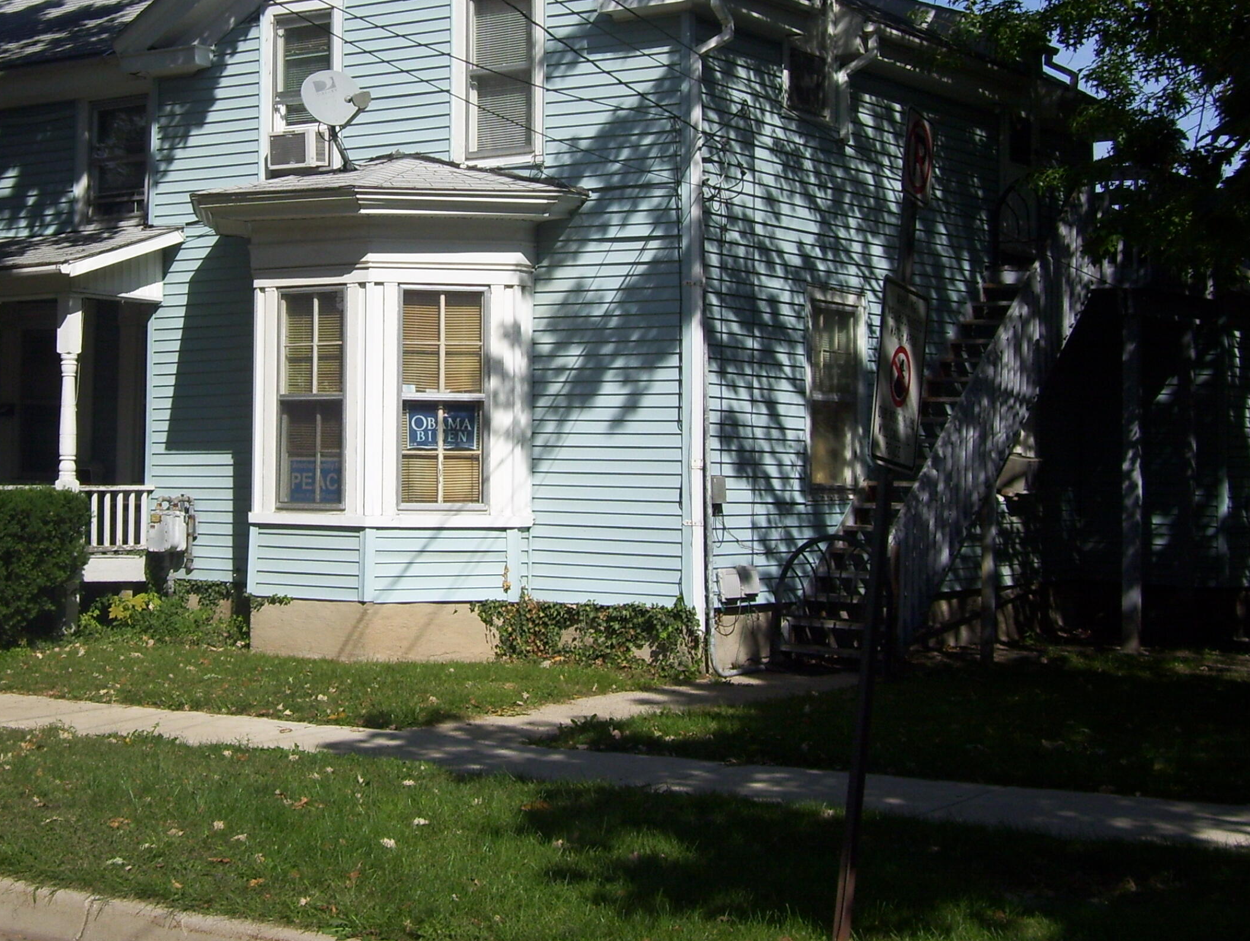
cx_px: 398
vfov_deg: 22.9
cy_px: 363
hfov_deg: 30.0
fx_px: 2314
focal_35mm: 64
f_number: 5.6
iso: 80
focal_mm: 7.6
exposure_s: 1/500
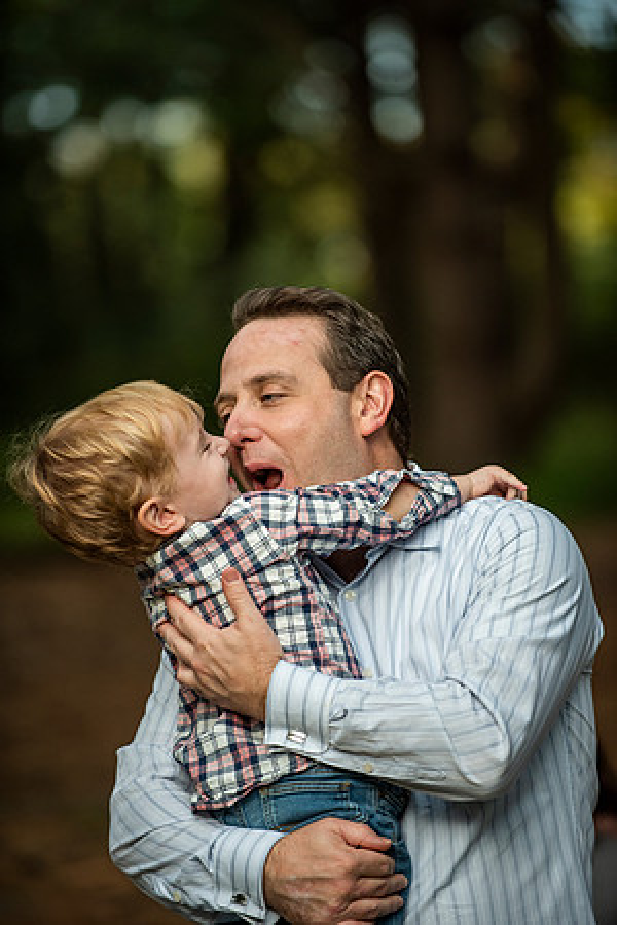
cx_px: 308
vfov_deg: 10.3
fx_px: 5141
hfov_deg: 6.9
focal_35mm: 200
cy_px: 462
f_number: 3.2
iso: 1250
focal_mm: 200
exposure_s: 1/320
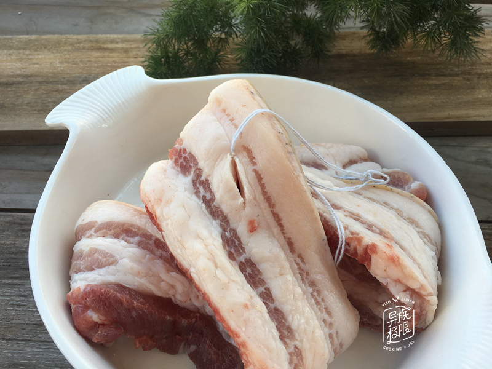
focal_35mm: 29
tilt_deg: -48.4
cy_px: 184
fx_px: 412
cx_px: 246
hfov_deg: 61.7
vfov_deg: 48.2
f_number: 2.2
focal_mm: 4.15
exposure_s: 1/116
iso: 25
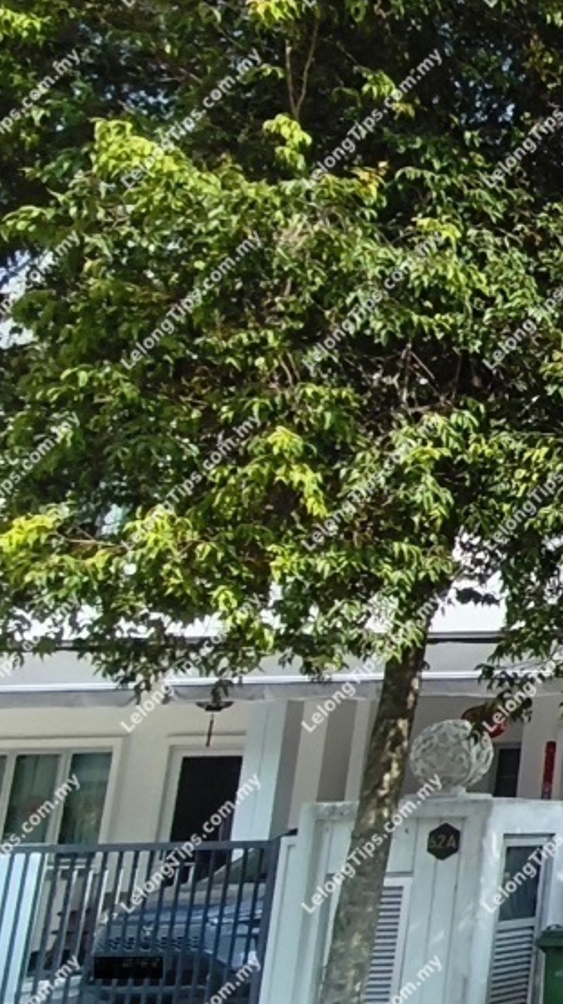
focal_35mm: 39
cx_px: 1114
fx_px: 1037
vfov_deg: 51.5
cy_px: 563
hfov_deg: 19.1
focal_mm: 1.65
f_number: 2.2
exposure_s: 1/3268
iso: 50
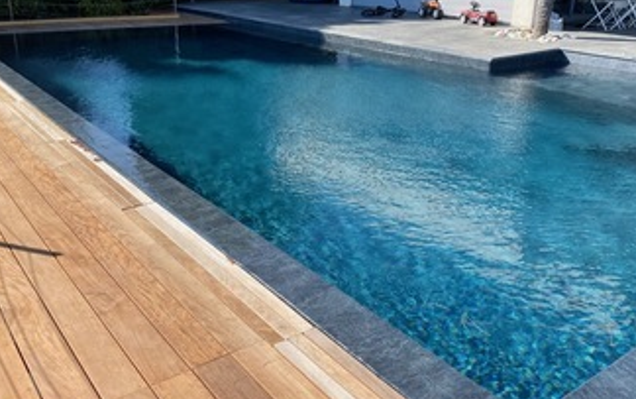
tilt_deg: -21.5
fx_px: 590
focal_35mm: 34
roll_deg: -0.4
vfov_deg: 37.3
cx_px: 312
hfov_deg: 56.7
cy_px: 187
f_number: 1.8
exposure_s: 1/2028
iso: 32
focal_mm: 4.25
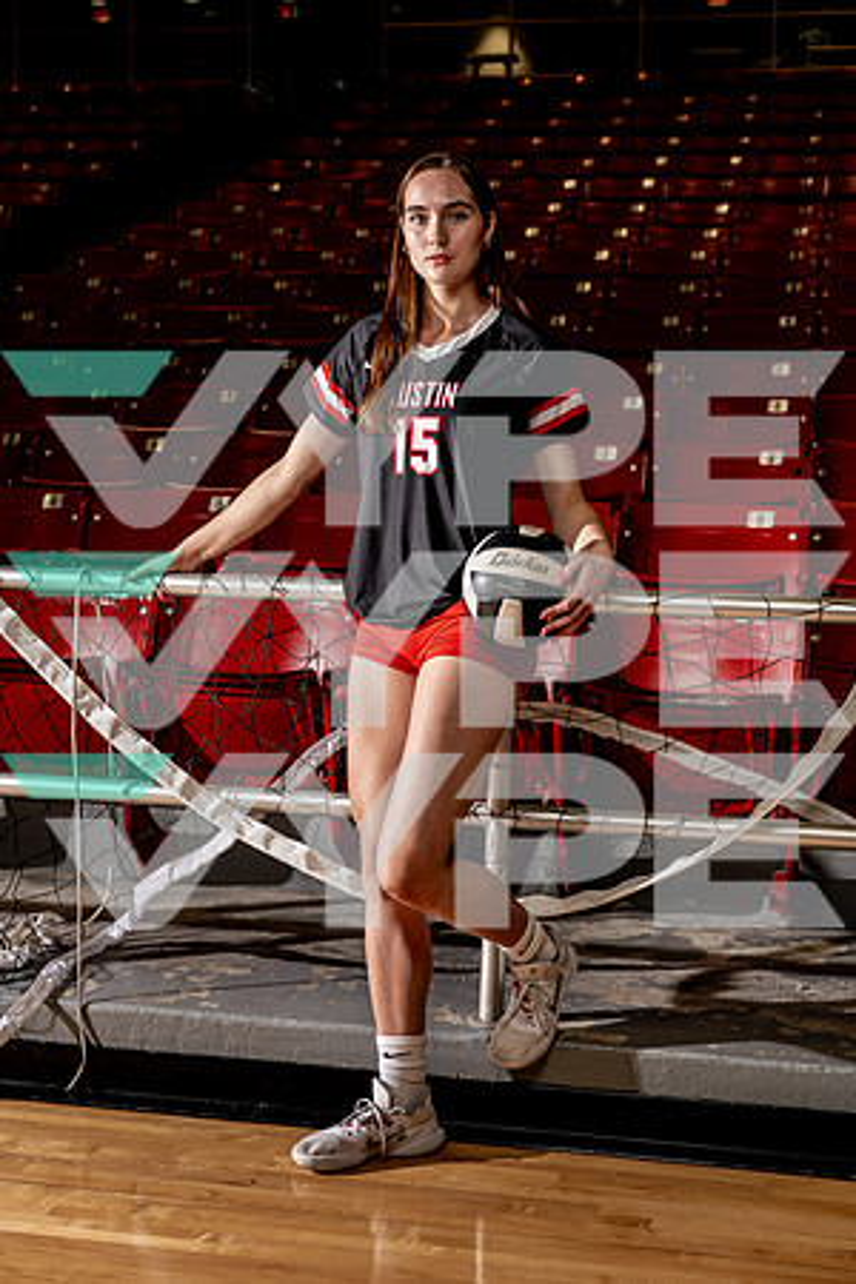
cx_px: 428
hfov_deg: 27.0
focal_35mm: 50
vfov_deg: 39.6
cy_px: 642
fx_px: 1783
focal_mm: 50
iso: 250
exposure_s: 1/250
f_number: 4
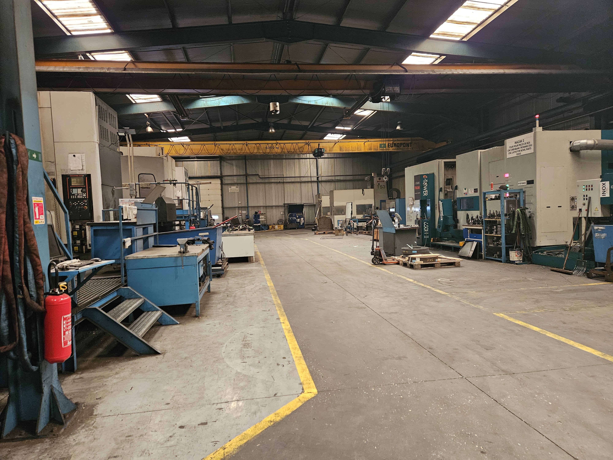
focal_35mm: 23
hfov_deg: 73.9
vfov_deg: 58.9
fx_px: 407
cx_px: 306
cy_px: 230
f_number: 1.8
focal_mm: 5.4
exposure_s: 1/100
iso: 1000
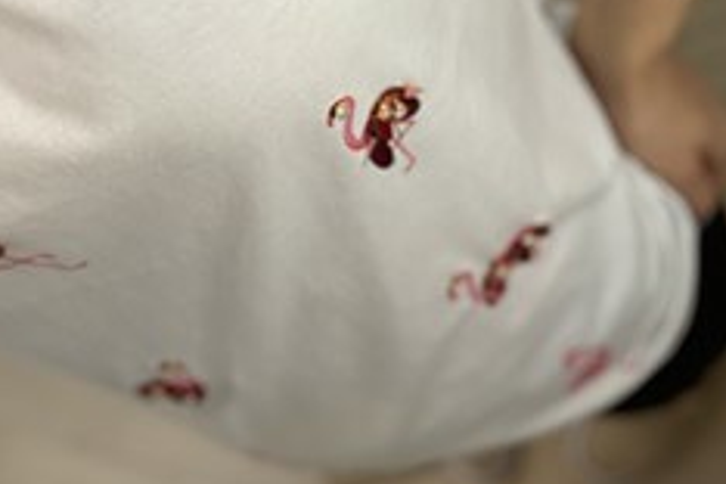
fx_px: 1109
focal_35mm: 55
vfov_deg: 22.9
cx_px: 369
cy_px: -76
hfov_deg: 36.2
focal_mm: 2.71
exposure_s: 1/50
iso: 160
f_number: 2.2
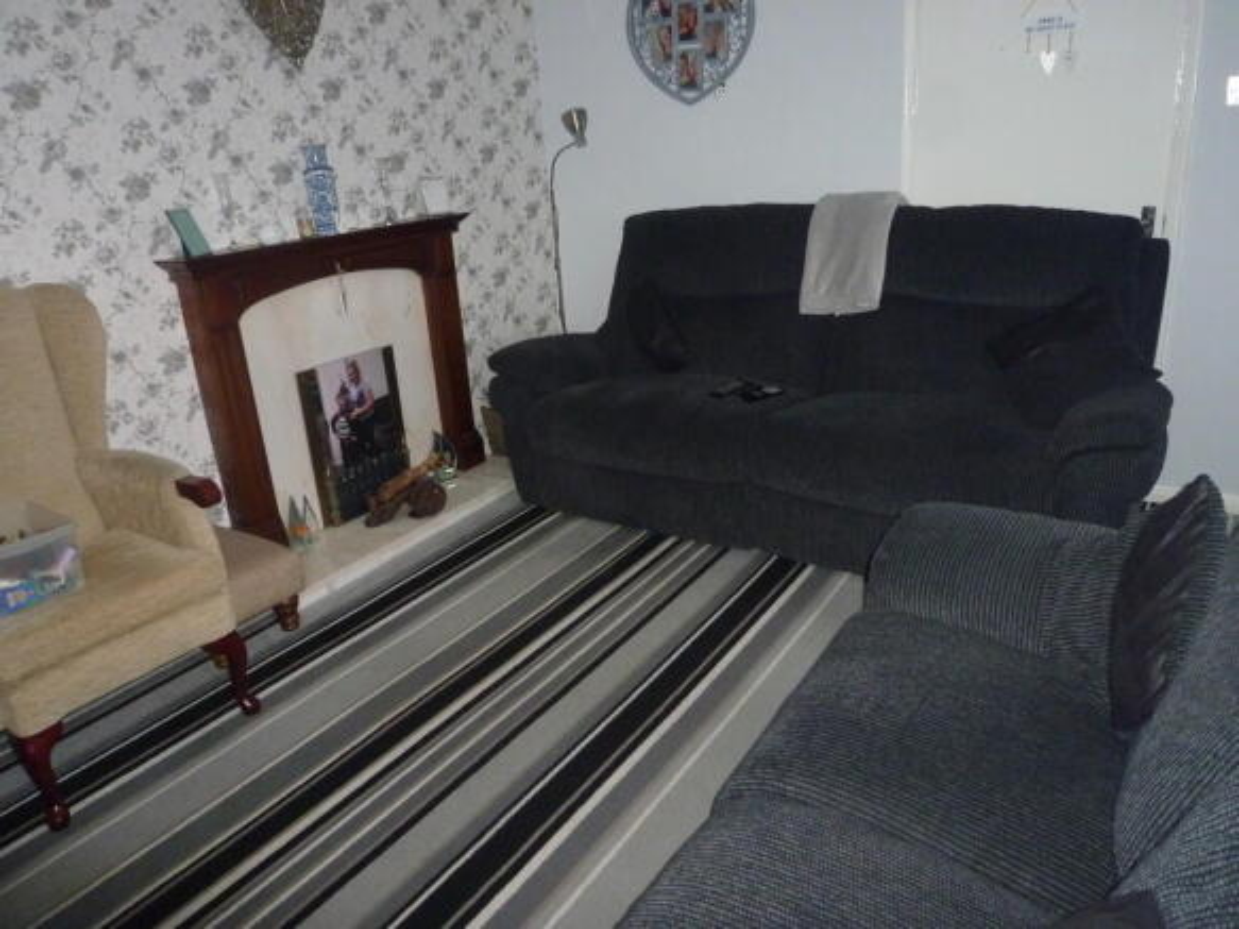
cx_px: 620
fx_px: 895
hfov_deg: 69.4
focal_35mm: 25
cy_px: 464
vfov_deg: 54.9
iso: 400
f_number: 2.8
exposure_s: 1/30
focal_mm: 4.5
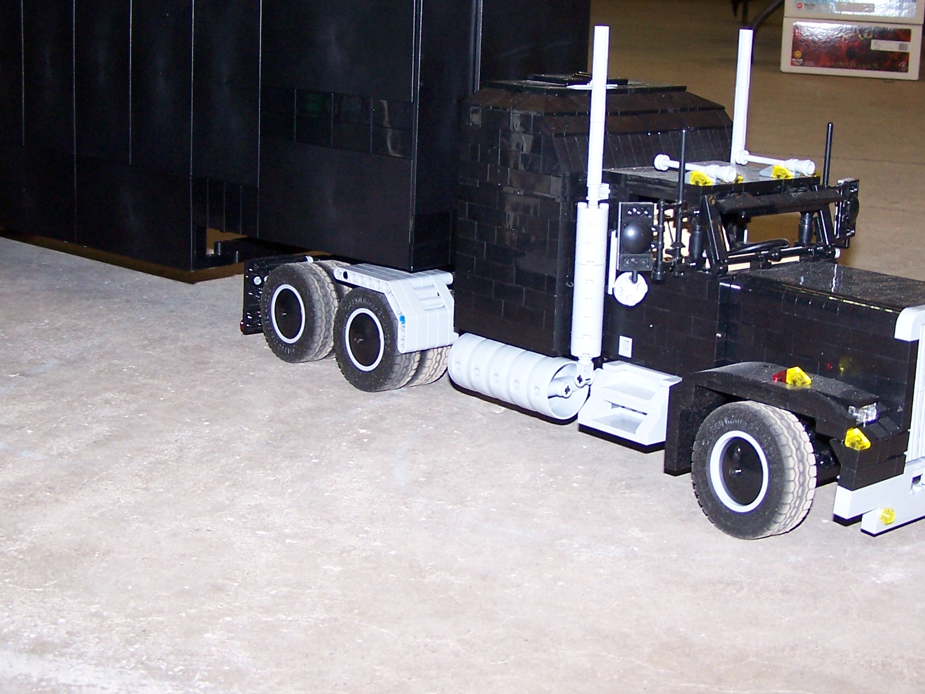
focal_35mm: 57
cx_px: 518
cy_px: 259
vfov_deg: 25.6
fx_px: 1523
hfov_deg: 33.7
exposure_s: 1/60
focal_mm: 6.3
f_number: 2.8
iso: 140
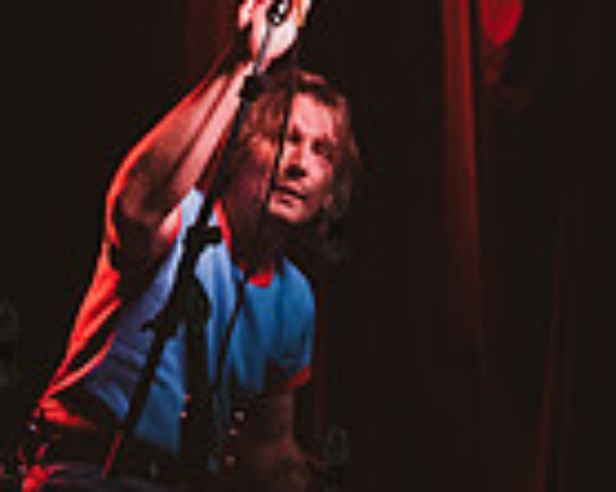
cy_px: 465
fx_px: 1330
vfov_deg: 20.4
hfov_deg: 26.1
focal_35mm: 73
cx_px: 335
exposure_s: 1/400
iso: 10000
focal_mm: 24
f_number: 3.5
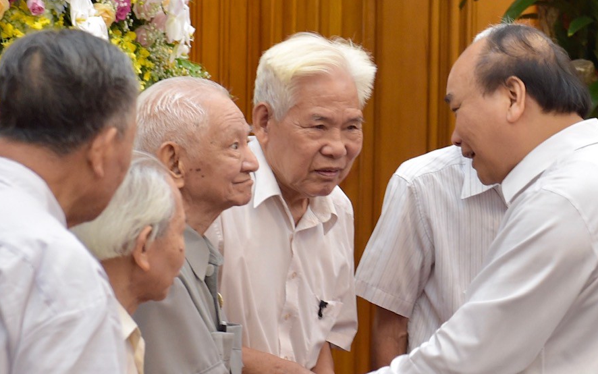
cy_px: 251
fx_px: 1679
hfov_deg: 20.2
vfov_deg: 12.7
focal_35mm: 103
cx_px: 363
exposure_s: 1/125
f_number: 4
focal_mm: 70
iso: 1600
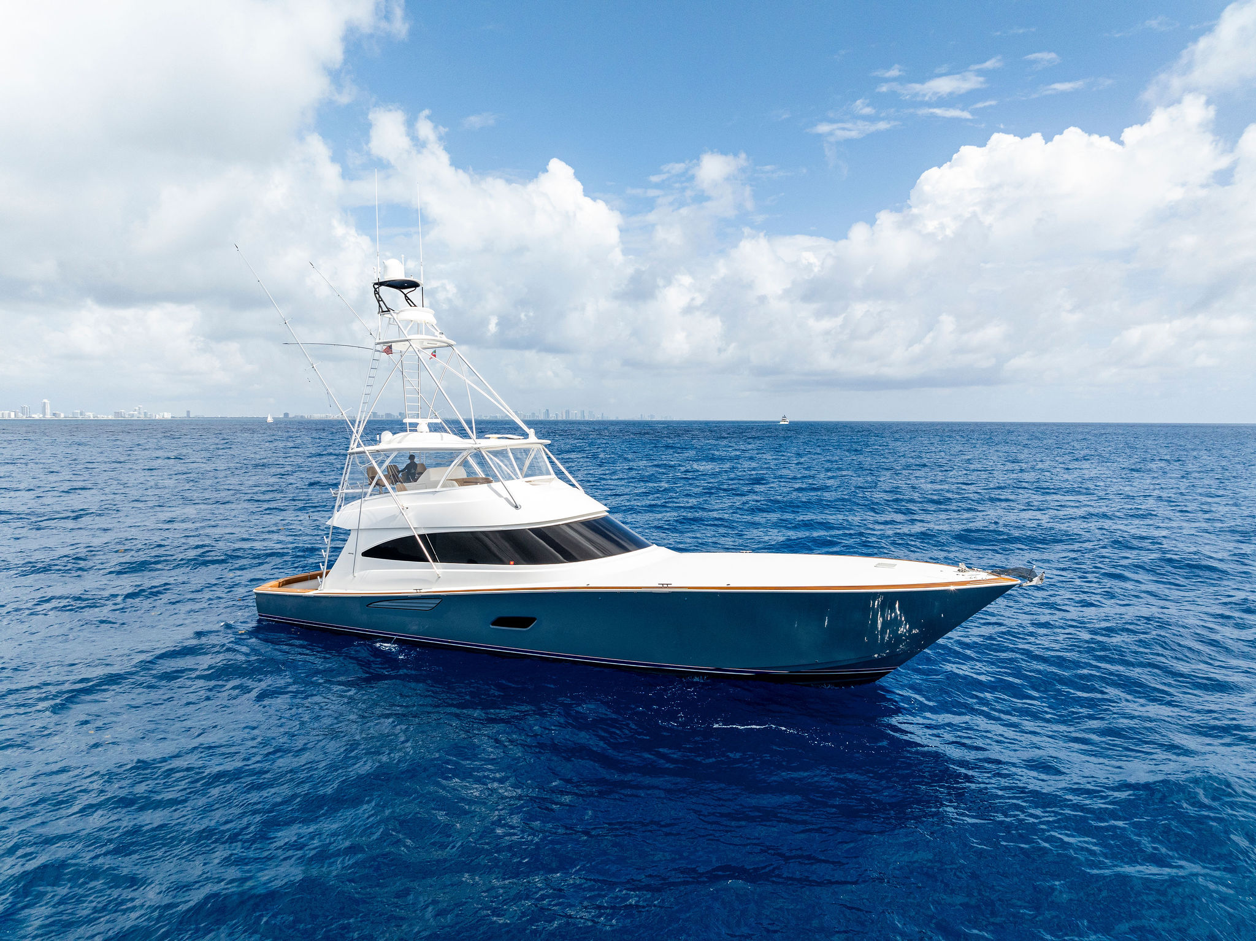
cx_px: 628
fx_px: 870
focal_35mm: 24
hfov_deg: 71.6
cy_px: 470
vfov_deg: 56.8
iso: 200
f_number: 5
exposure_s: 1/100
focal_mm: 12.29
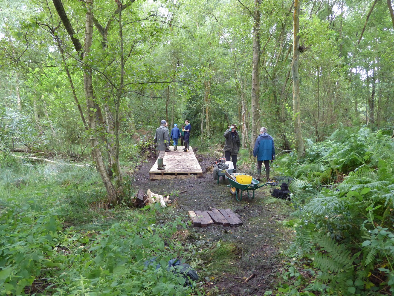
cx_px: 197
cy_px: 148
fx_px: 273
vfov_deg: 56.8
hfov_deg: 71.6
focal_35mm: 24
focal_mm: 4.3
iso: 400
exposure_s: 1/30
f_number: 3.3
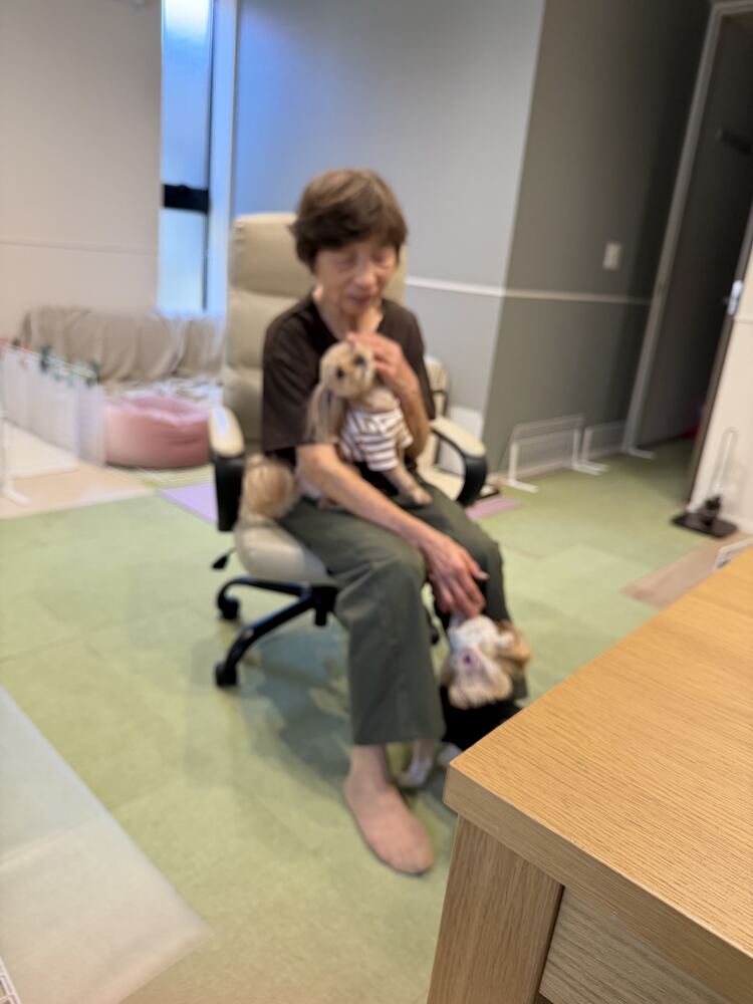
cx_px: 376
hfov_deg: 56.8
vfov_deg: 71.6
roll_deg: -5.6
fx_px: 696
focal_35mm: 24
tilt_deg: -17.7
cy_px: 502
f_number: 1.78
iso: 125
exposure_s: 1/50
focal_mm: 6.76
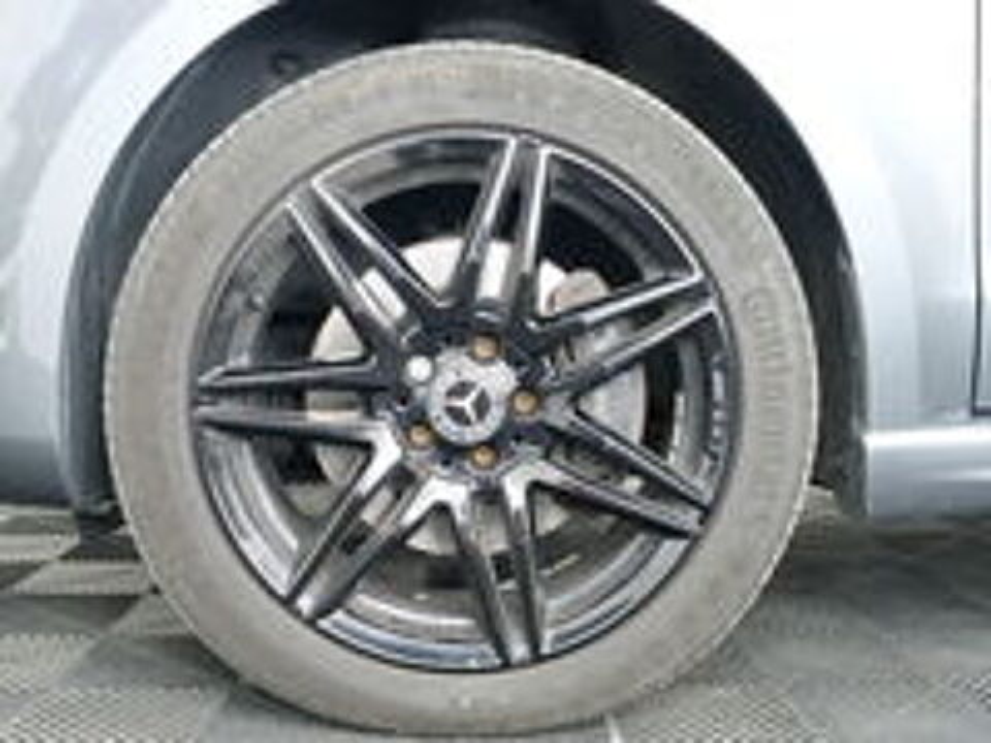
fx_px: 1088
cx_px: 496
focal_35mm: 38
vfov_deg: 37.7
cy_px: 372
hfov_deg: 49.0
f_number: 6.3
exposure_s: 1/8
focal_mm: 19
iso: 3200
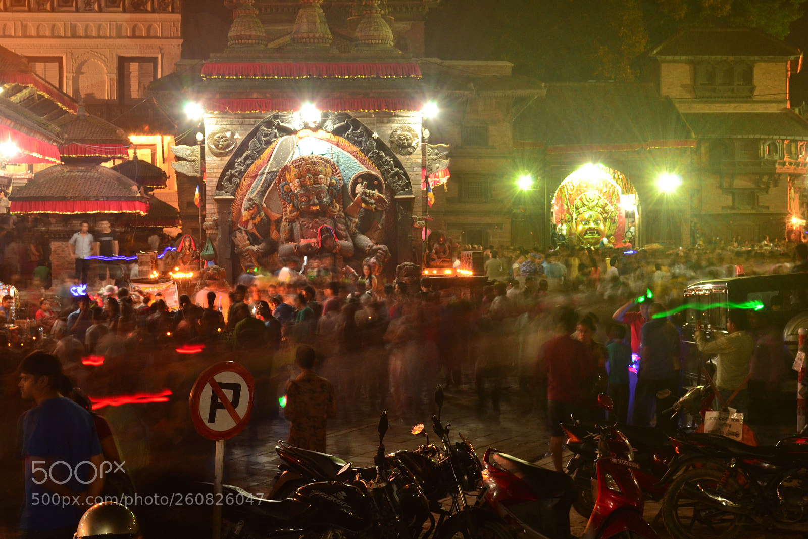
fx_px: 1279
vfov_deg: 23.8
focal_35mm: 57
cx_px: 404
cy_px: 270
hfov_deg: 35.1
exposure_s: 4
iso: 400
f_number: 10
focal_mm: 38
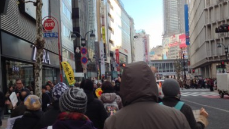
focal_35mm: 42
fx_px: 255
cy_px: 73
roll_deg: +1.8
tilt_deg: +1.8
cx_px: 108
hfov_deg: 48.3
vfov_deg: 28.4
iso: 50
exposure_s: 1/213
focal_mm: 4.12
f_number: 2.4
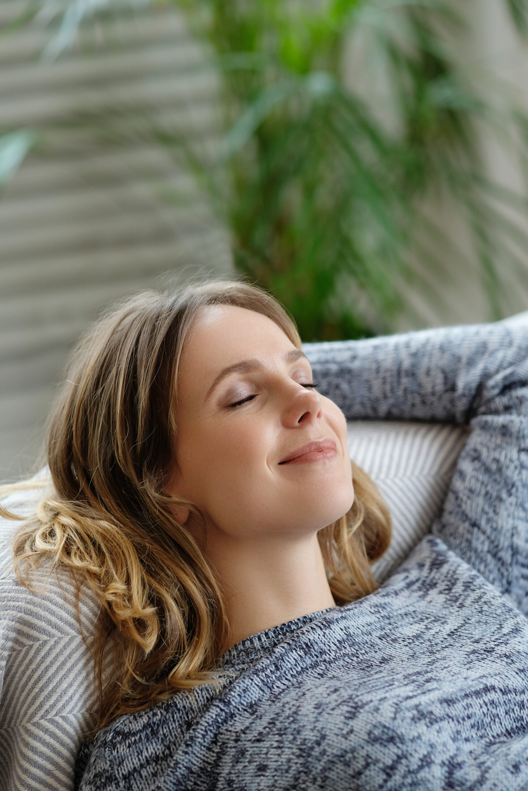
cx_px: 264
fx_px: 2969
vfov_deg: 15.2
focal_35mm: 135
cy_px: 396
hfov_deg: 10.2
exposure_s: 1/200
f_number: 2
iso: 640
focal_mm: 90
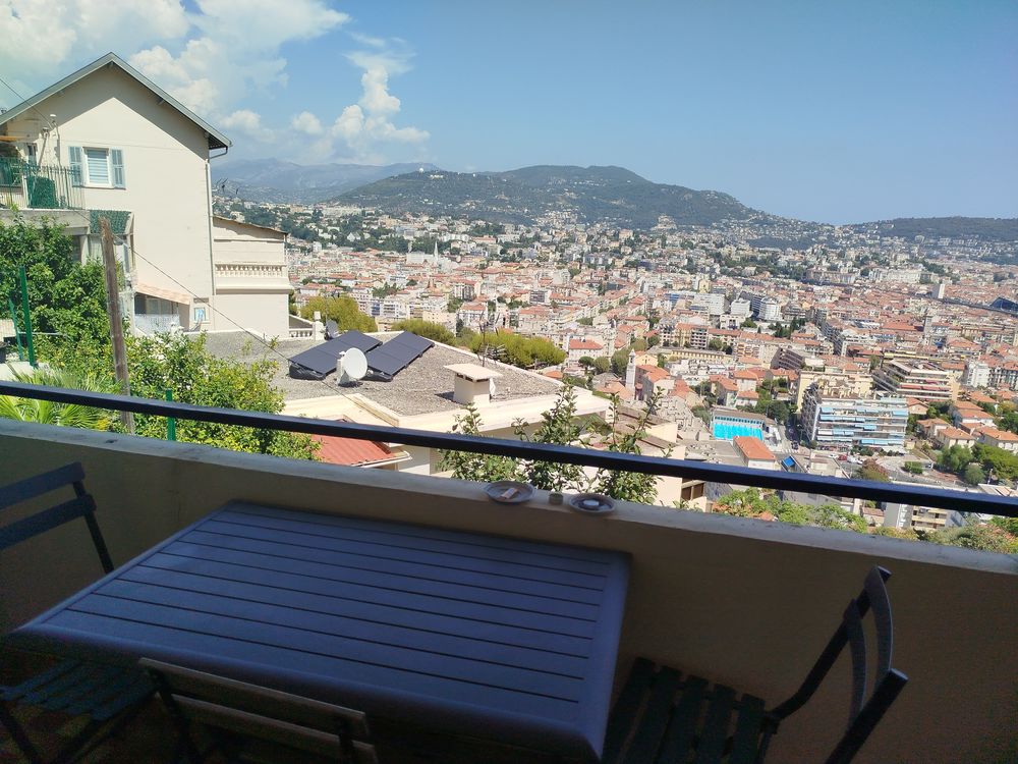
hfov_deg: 71.6
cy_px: 382
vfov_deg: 56.8
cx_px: 509
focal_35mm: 24
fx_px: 706
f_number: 1.7
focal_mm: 5.31
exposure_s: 1/1233
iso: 50
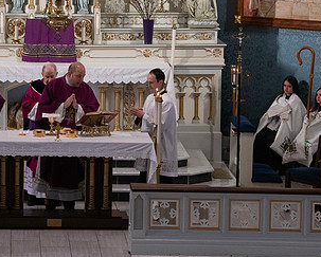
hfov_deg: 9.6
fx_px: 1911
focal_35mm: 201
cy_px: 108
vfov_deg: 7.7
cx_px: 81
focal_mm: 112
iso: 4000
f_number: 9
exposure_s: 1/100
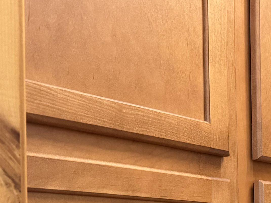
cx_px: 324
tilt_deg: +0.4
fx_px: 540
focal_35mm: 69
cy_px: 249
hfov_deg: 25.4
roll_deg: +0.6
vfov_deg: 19.9
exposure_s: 1/60
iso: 400
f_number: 1.78
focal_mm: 6.76
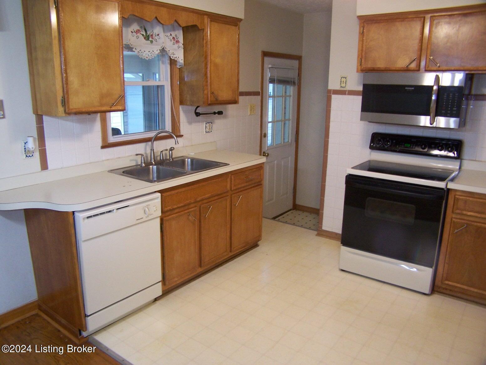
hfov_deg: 49.0
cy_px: 182
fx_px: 534
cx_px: 243
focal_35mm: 38
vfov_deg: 37.7
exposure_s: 1/20
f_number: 2.8
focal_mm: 6.3
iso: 140
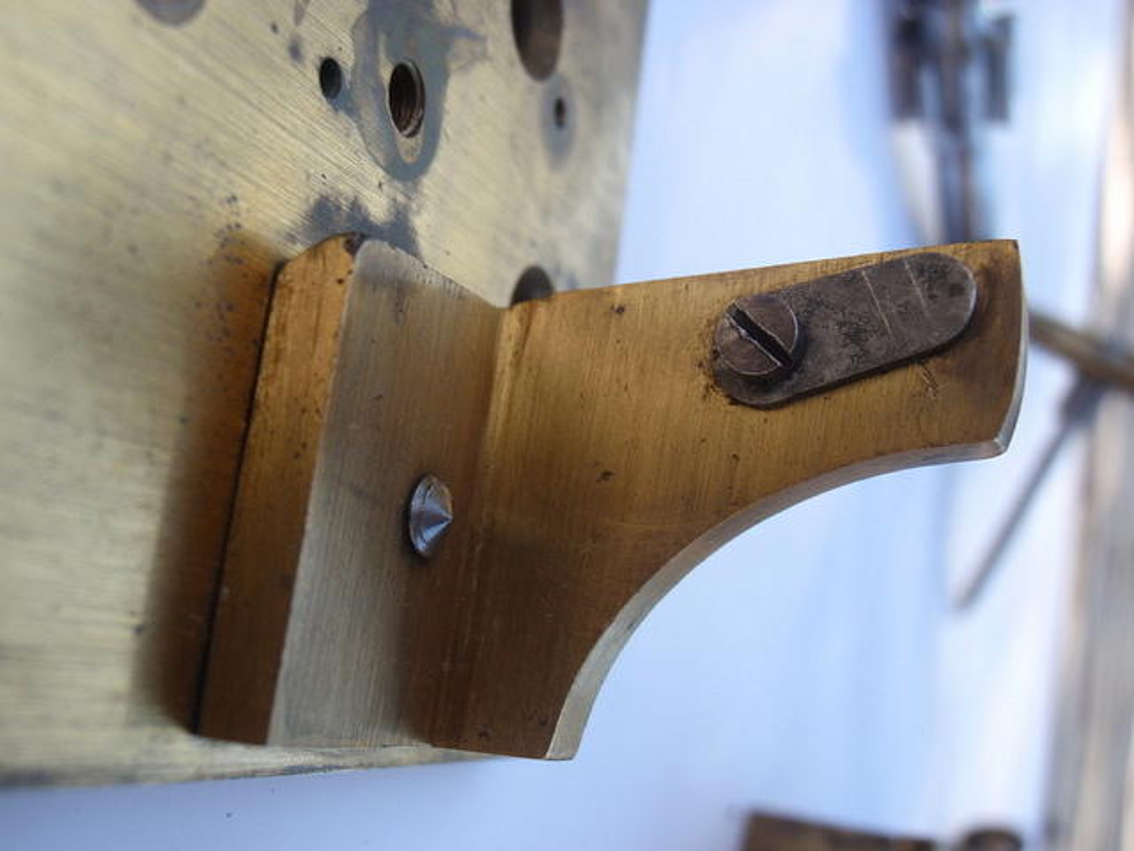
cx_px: 567
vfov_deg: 36.0
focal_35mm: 40
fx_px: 1310
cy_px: 426
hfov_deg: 46.8
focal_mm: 7.25
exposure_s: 1/100
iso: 64
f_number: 3.9
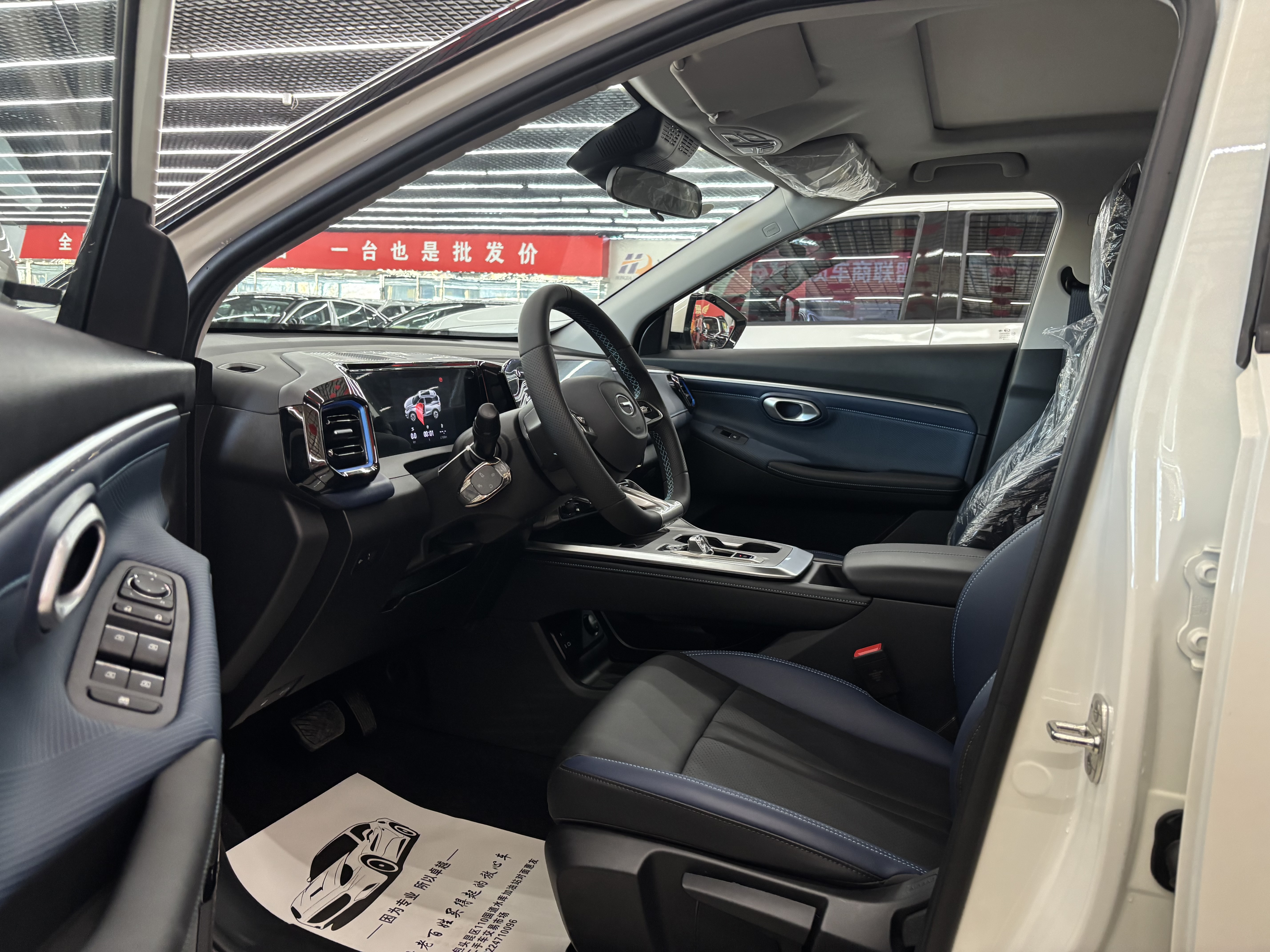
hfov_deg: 67.3
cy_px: 476
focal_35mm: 26
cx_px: 635
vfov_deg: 53.1
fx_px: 954
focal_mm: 5.96
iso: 250
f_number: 1.6
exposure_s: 1/50
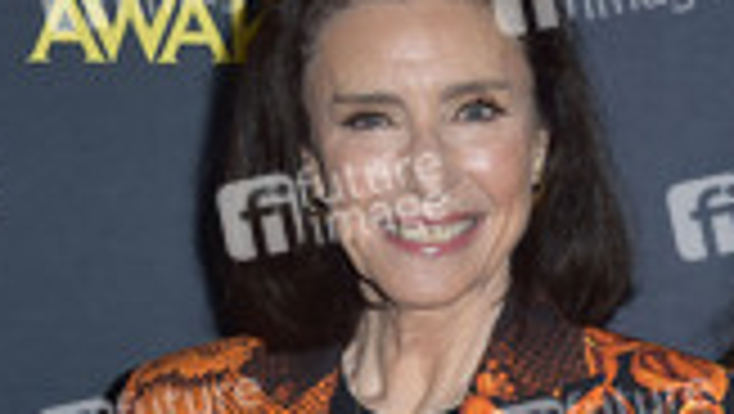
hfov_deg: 13.2
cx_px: 662
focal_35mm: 162
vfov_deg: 7.4
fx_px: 3156
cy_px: 544
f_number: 6.3
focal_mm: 56
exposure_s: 1/250
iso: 250
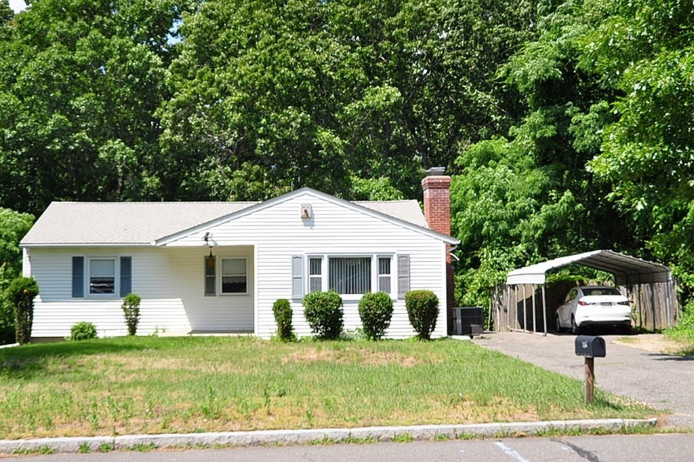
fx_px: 578
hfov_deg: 62.0
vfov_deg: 43.5
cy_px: 231
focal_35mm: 30
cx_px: 347
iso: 200
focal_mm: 20
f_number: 8
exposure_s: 1/250
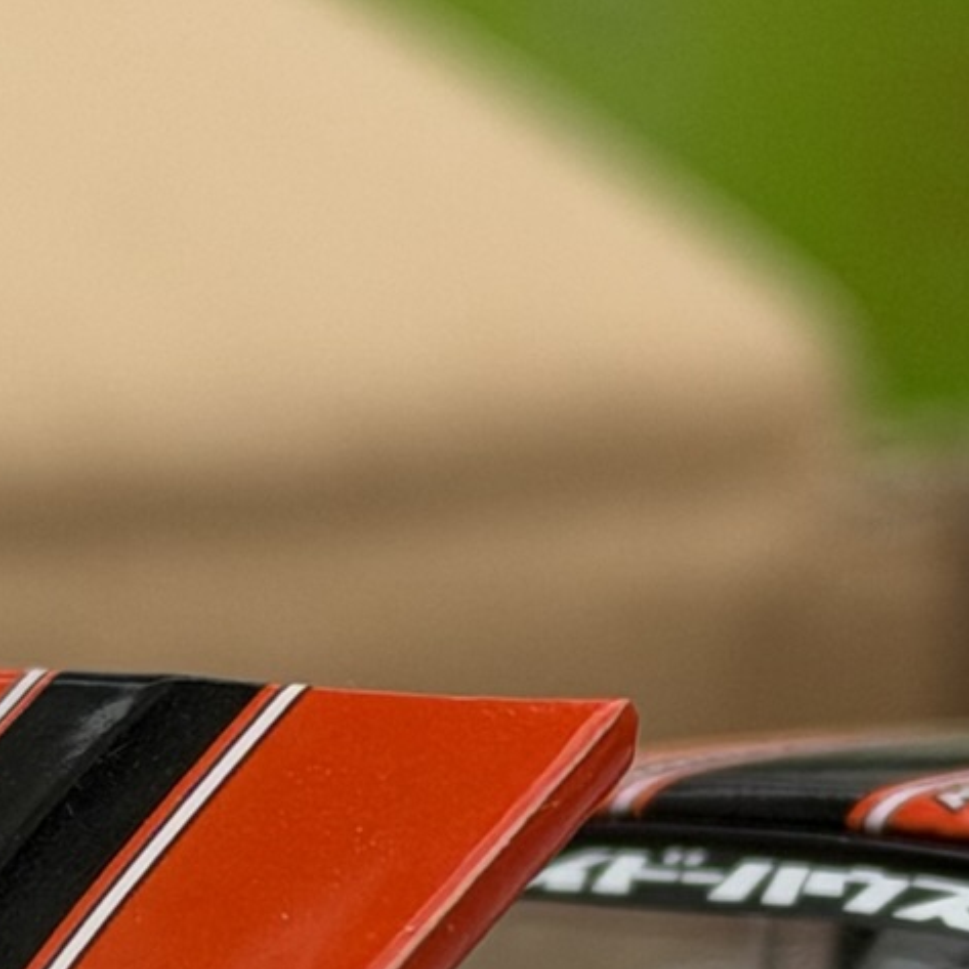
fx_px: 8519
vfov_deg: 6.5
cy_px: 1155
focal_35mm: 269
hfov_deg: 6.5
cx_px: 617
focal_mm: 6.76
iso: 64
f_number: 1.78
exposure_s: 1/657
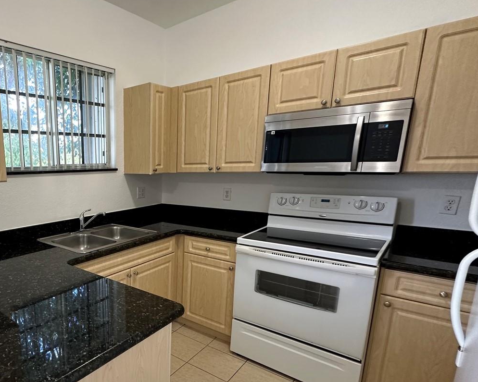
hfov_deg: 68.2
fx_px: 311
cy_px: 228
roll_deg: +1.3
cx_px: 98
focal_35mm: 22
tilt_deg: -11.5
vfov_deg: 62.6
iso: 200
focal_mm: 2.22
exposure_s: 1/60
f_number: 2.2
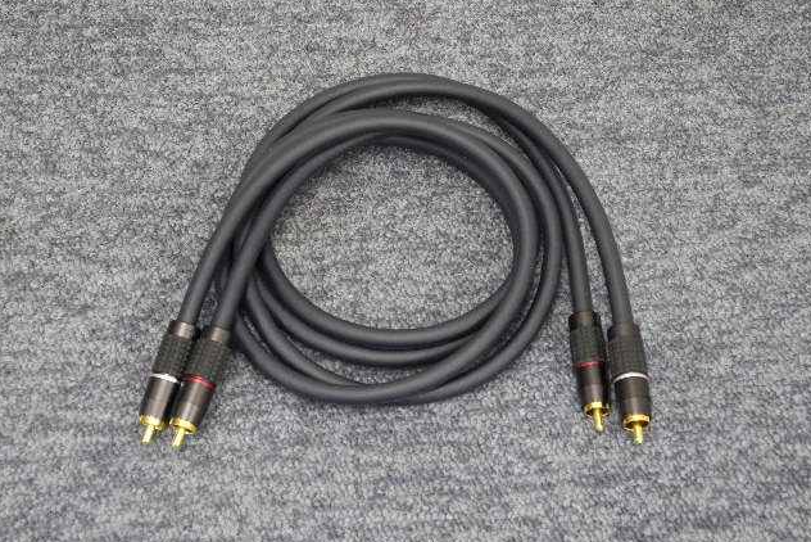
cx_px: 407
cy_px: 239
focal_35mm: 80
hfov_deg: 25.4
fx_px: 1803
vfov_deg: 17.1
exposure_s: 1/10.3
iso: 400
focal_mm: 16.3
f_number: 4
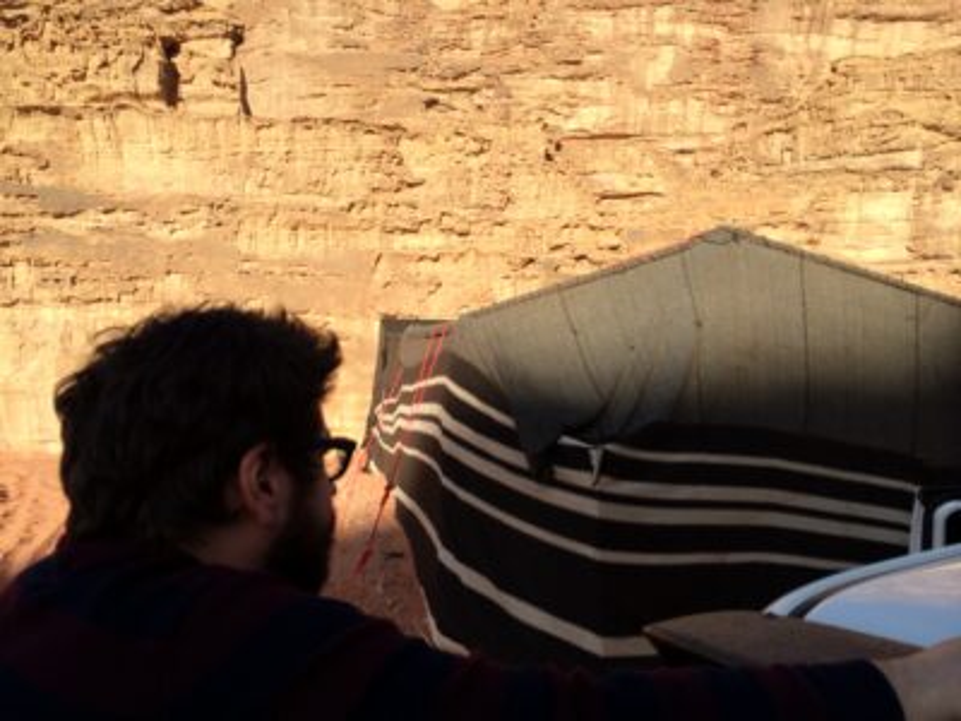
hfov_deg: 60.0
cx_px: 480
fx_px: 833
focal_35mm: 30
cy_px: 360
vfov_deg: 46.8
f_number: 2.2
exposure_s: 1/1244
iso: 32
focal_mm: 4.12
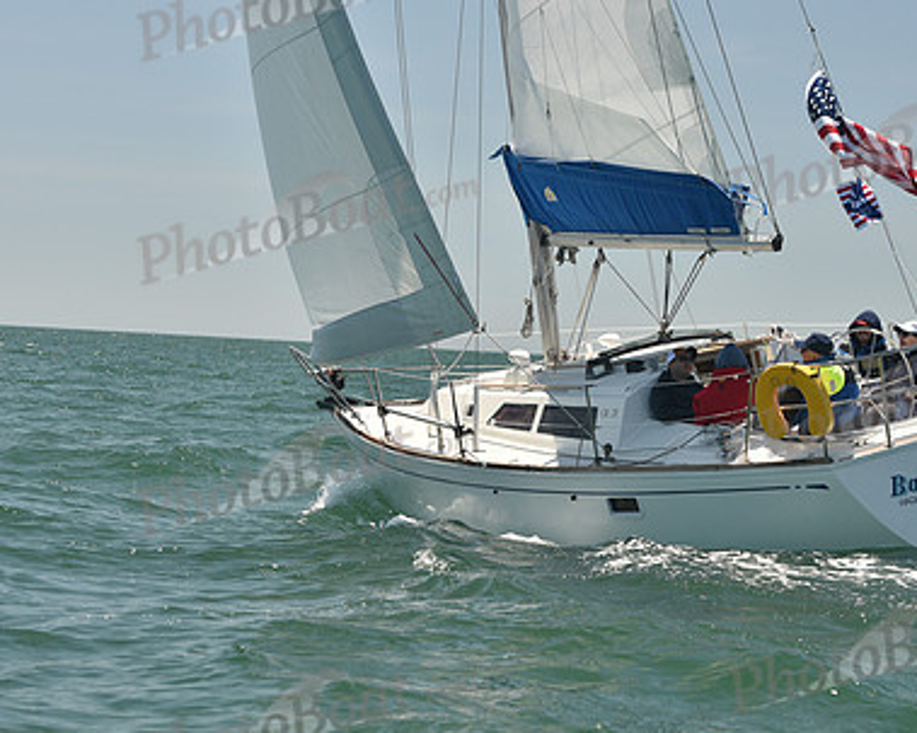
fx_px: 3310
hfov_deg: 15.7
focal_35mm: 122
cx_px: 605
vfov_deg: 12.6
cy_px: 313
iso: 250
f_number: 4.5
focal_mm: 85
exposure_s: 1/800
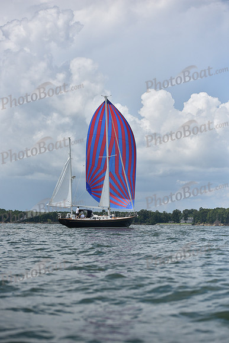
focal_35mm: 75
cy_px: 172
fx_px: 715
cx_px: 114
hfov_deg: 18.2
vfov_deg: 27.0
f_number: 4
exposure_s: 1/8000
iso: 320
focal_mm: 75
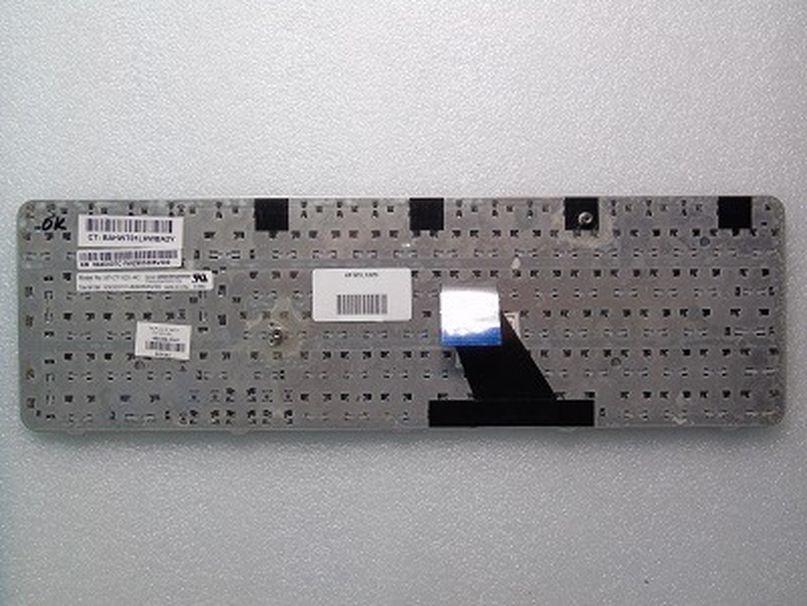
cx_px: 404
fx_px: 676
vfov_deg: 48.2
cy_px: 303
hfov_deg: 61.7
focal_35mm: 29
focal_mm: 5.2
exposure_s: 1/13
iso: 100
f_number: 5.4
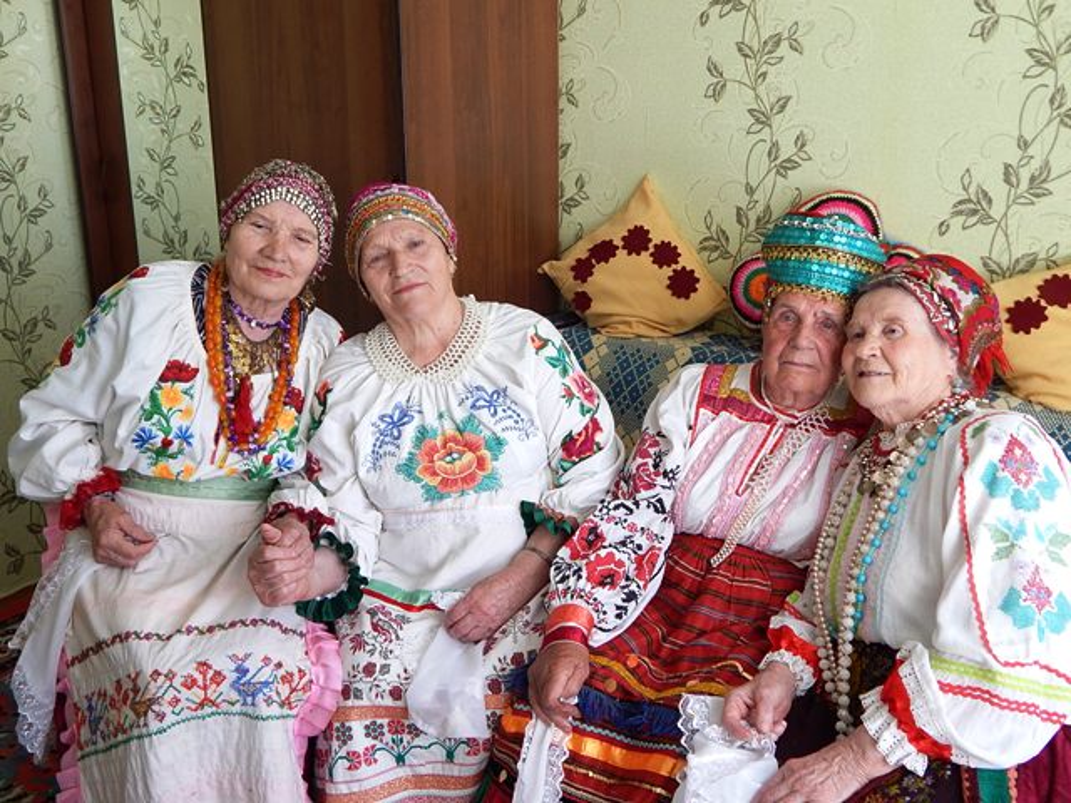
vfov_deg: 40.7
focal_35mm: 35
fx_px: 1083
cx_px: 536
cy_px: 402
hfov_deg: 52.6
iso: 160
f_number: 3.3
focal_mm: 6.1
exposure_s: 1/30
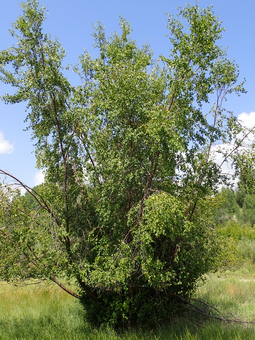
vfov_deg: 49.0
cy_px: 170
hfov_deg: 37.7
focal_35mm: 38
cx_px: 128
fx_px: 373
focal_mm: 6.86
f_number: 3.5
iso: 100
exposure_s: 1/500
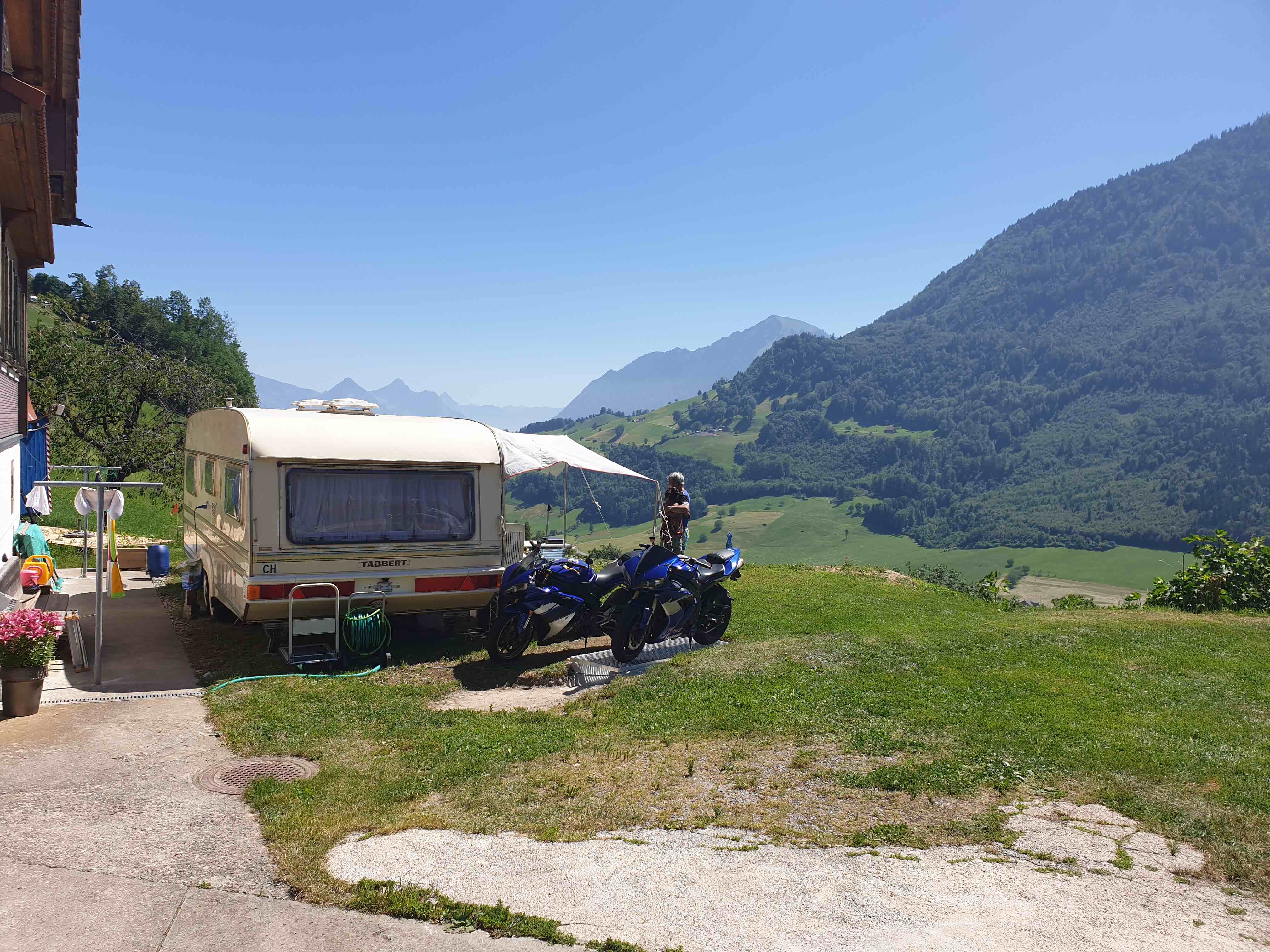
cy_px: 476
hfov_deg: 67.3
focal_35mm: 26
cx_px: 635
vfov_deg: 53.1
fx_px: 954
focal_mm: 4.3
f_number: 2.4
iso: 50
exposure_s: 1/1556
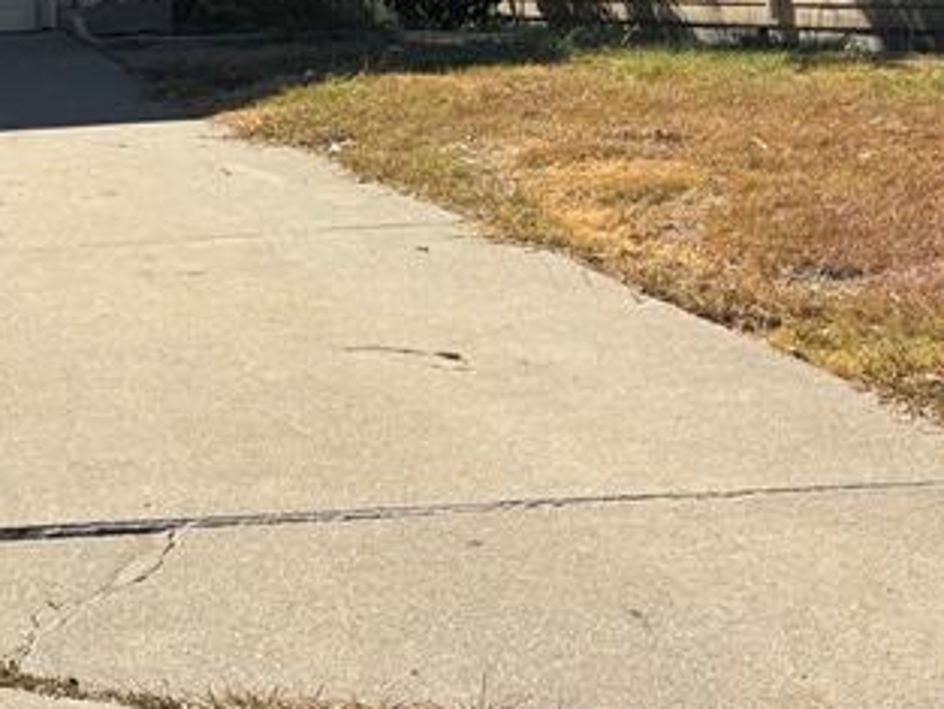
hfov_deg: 20.7
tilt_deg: -0.9
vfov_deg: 17.1
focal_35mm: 85
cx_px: -320
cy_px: 27
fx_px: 2319
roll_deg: +3.7
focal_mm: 5.96
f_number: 1.6
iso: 50
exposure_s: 1/4082
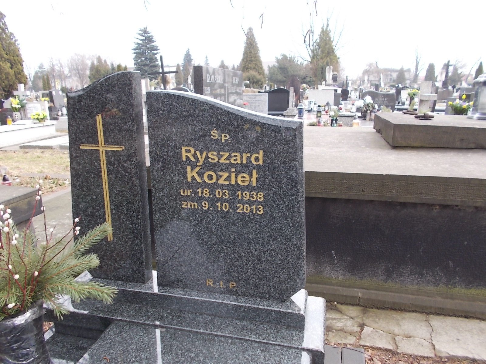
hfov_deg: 67.3
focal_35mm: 26
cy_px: 182
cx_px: 243
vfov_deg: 53.1
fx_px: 365
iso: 80
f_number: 3.2
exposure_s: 1/125
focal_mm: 4.6
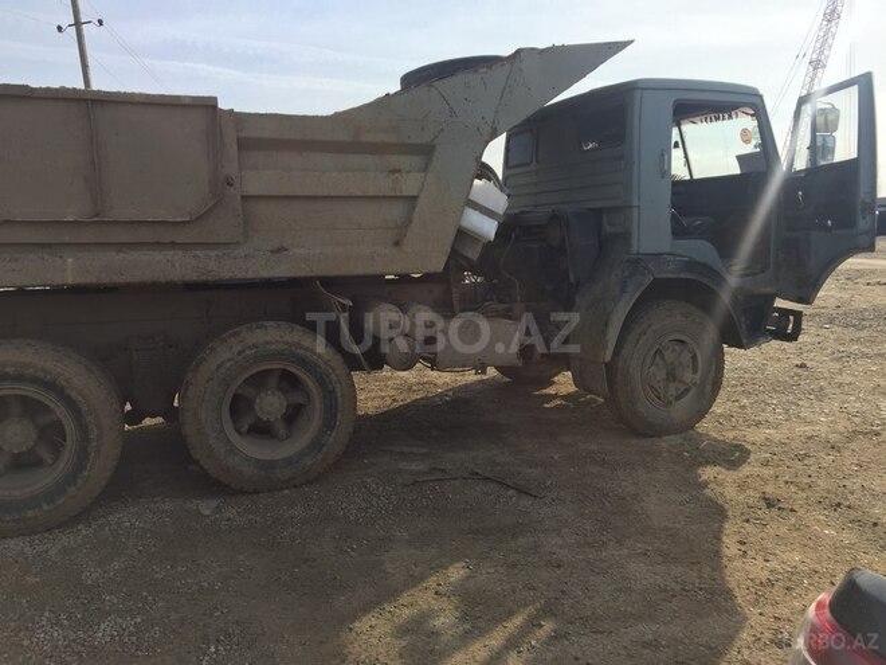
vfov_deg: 48.2
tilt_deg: -3.8
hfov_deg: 61.7
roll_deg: +3.9
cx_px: 443
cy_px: 332
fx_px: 742
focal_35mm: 29
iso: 32
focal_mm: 4.15
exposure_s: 1/1647
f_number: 2.2
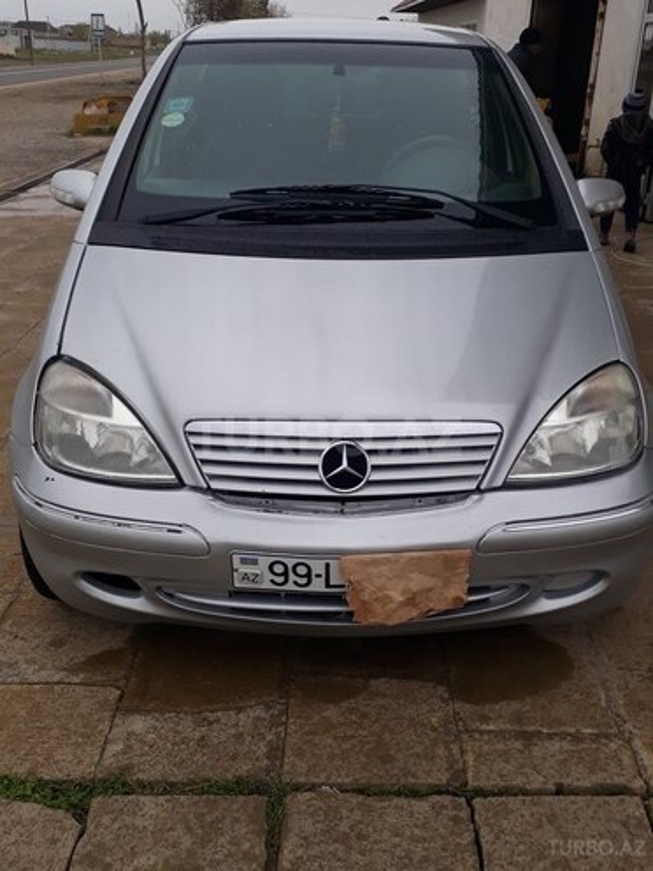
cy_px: 436
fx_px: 679
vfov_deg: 65.3
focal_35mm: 27
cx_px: 326
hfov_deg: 51.4
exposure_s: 1/777
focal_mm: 3.6
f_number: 1.9
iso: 40
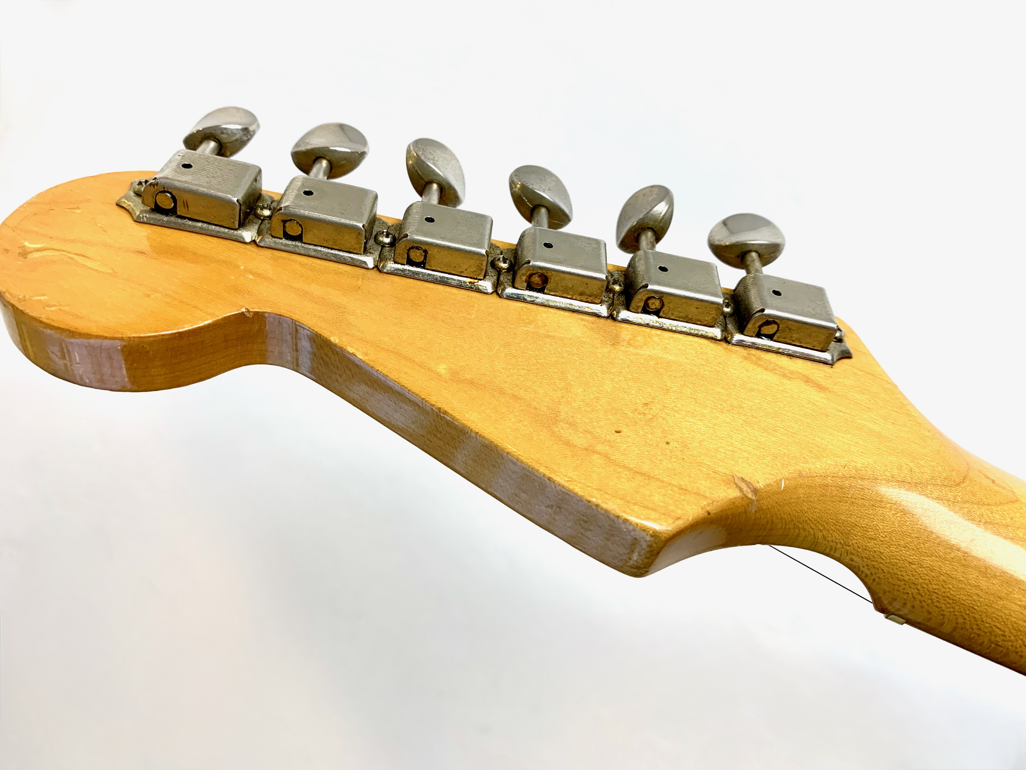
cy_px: 385
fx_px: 771
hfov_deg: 67.3
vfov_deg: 53.1
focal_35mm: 26
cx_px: 513
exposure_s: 1/100
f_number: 1.8
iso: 64
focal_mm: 4.25
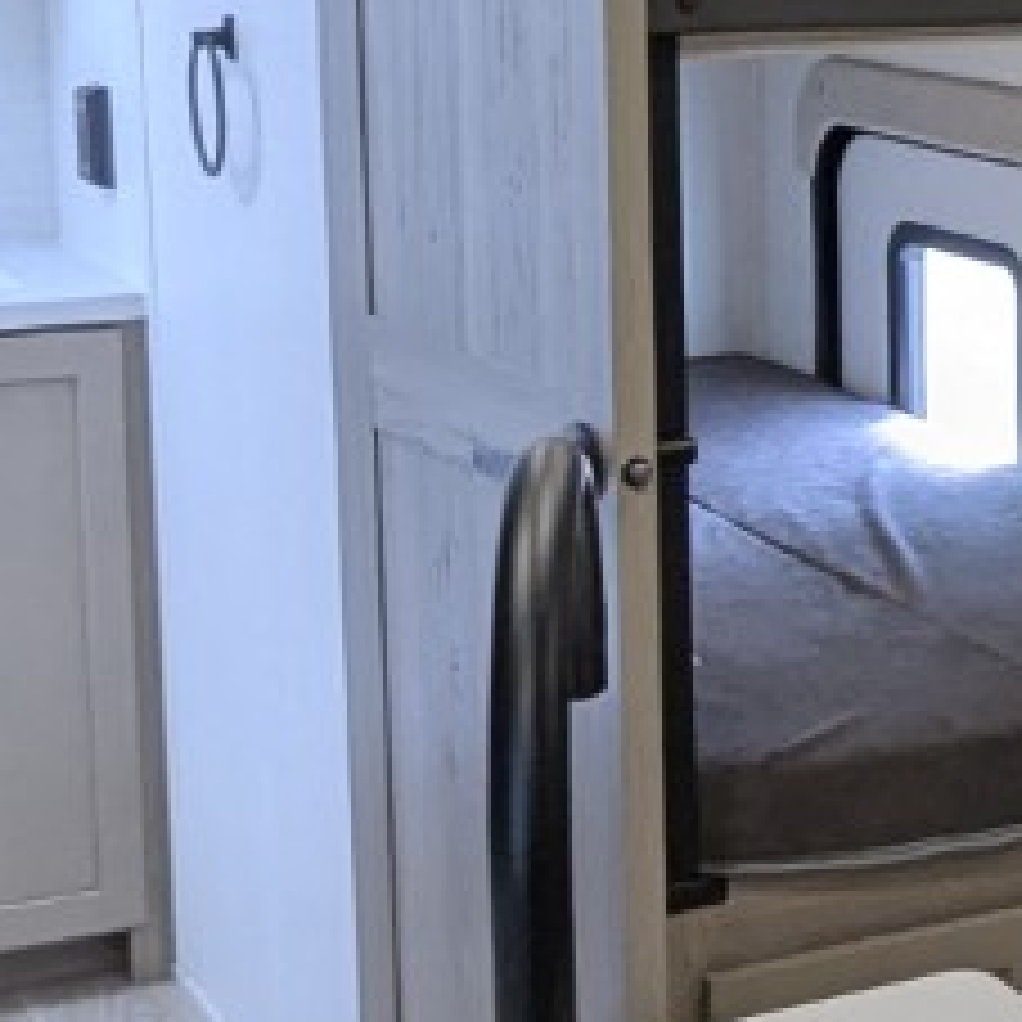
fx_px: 2906
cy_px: 338
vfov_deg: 19.9
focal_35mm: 87
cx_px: 1186
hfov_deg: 19.0
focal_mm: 2.35
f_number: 2.2
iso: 176
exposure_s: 1/171
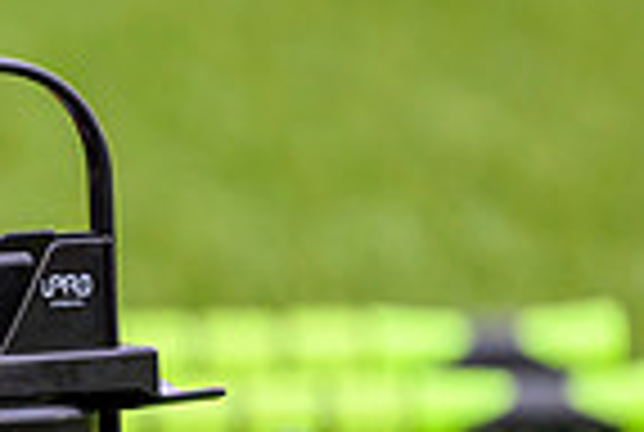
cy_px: 452
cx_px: -549
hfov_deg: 1.3
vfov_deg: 0.9
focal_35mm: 1620
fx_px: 29040
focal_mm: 400
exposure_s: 1/800
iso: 1600
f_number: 3.2
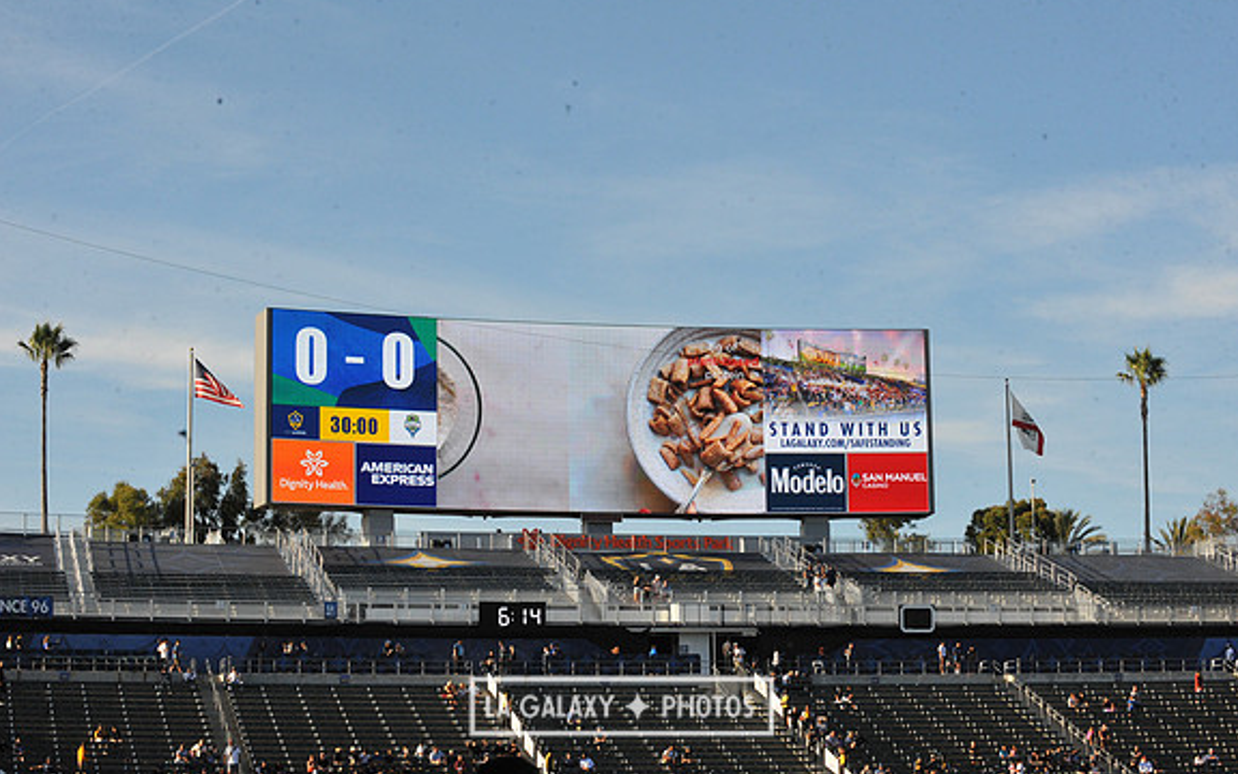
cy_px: 383
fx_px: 2767
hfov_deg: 25.2
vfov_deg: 15.9
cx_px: 621
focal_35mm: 82
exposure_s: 1/1000
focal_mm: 80
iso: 1600
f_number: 16
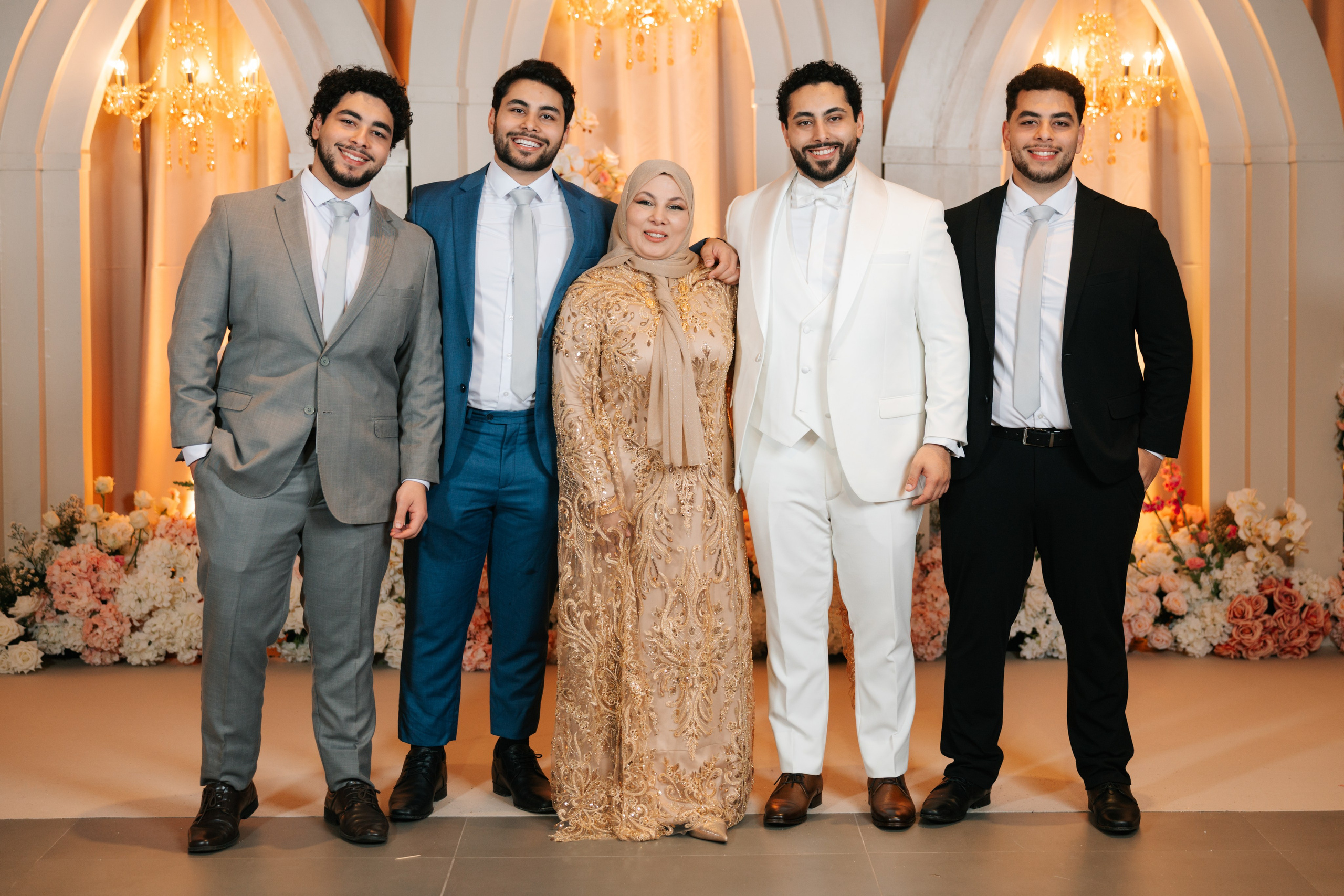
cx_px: 672
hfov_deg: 33.9
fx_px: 2205
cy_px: 448
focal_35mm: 59
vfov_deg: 23.0
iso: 400
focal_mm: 59
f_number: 2.8
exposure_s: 1/200
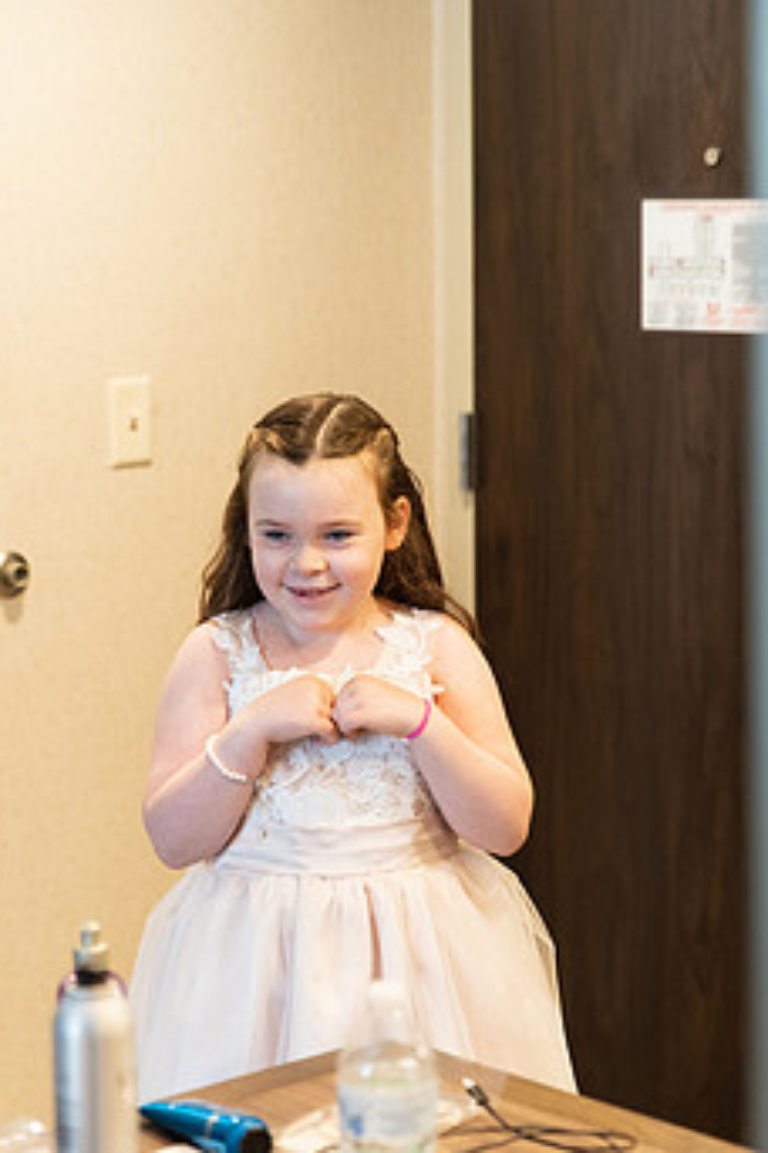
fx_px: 2944
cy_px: 610
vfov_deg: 22.1
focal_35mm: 92
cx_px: 404
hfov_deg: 14.9
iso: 2000
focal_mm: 70
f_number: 2.8
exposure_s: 1/320
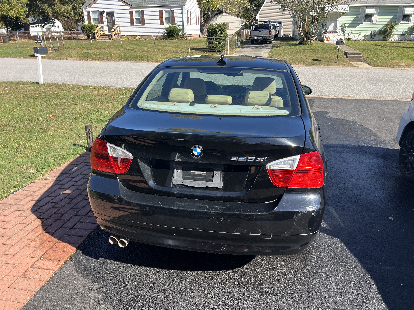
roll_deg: +1.4
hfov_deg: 67.3
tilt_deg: -23.3
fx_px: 311
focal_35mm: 26
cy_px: 155
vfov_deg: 53.1
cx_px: 207
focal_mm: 5.7
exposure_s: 1/1575
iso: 50
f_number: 1.5
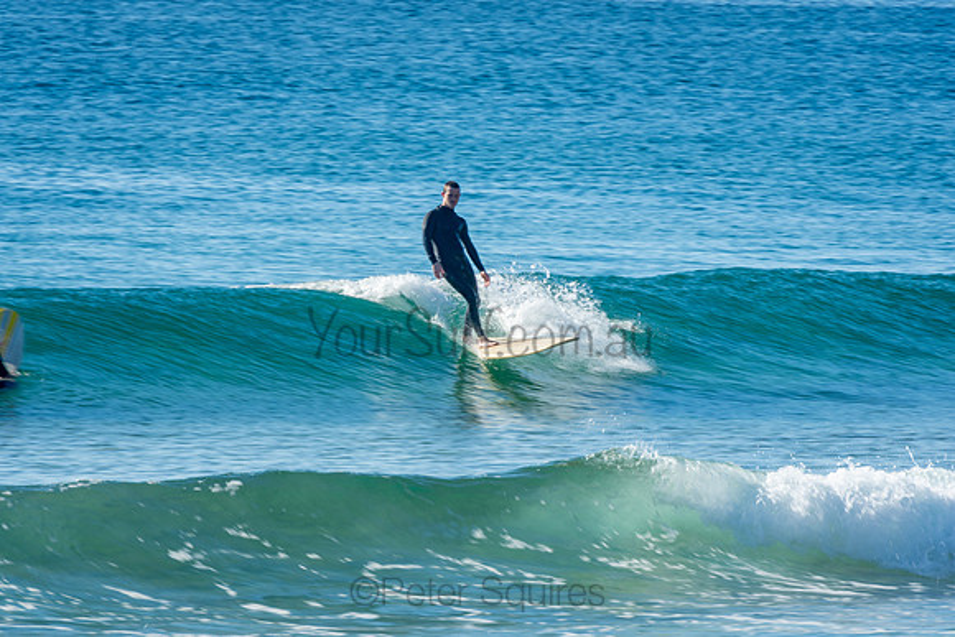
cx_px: 478
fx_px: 15920
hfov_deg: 3.4
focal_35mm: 600
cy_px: 318
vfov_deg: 2.3
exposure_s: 1/50
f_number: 18
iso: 100
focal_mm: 400
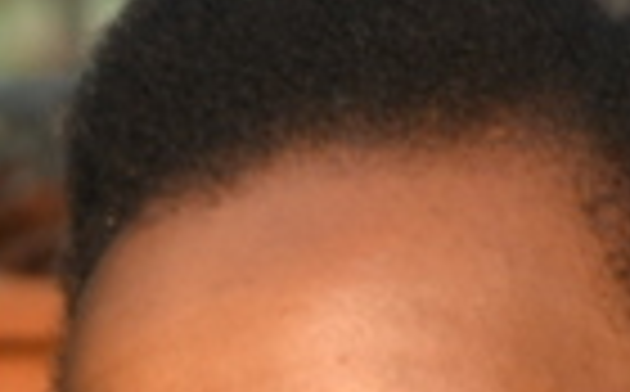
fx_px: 20189
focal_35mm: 1178
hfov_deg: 1.8
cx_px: -148
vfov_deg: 1.1
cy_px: 1320
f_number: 6.3
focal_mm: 105
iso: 100
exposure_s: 1/200
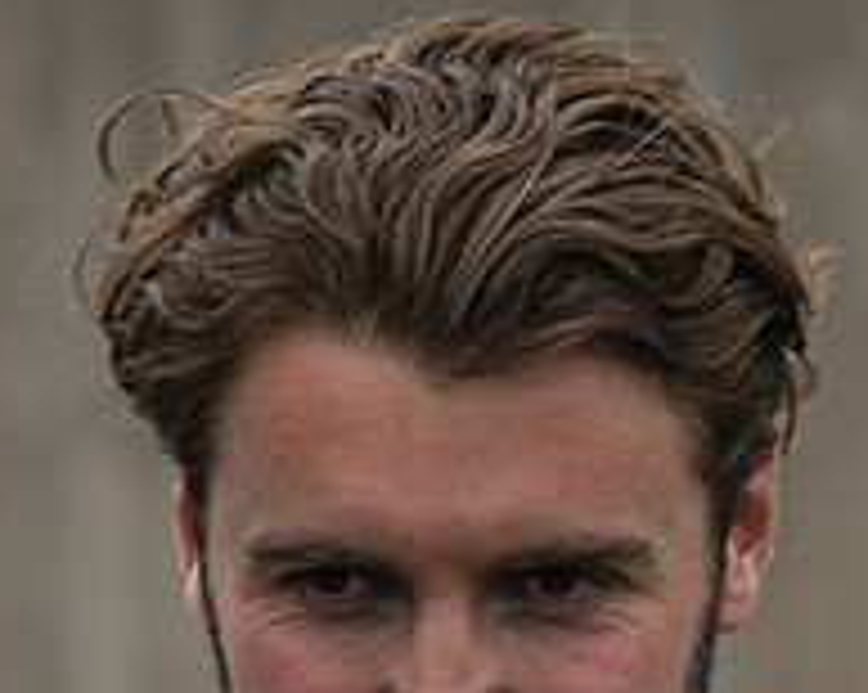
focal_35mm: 1081
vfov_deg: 1.4
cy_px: 1171
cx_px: 472
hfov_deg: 1.8
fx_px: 27742
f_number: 4
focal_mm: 135
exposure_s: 1/1150
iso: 200
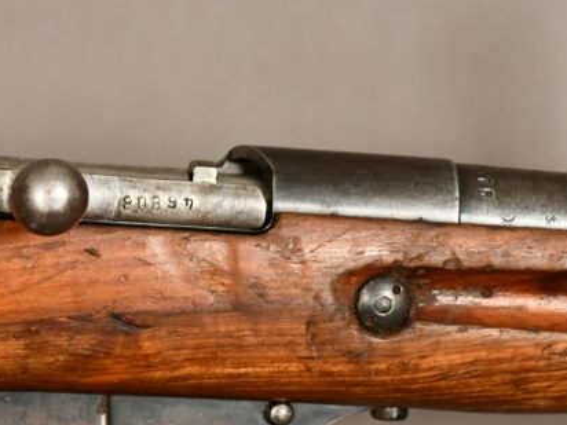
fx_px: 3522
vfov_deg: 6.9
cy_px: 357
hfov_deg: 9.1
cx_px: -7
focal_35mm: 215
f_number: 3.2
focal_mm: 60
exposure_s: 1/250
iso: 2000
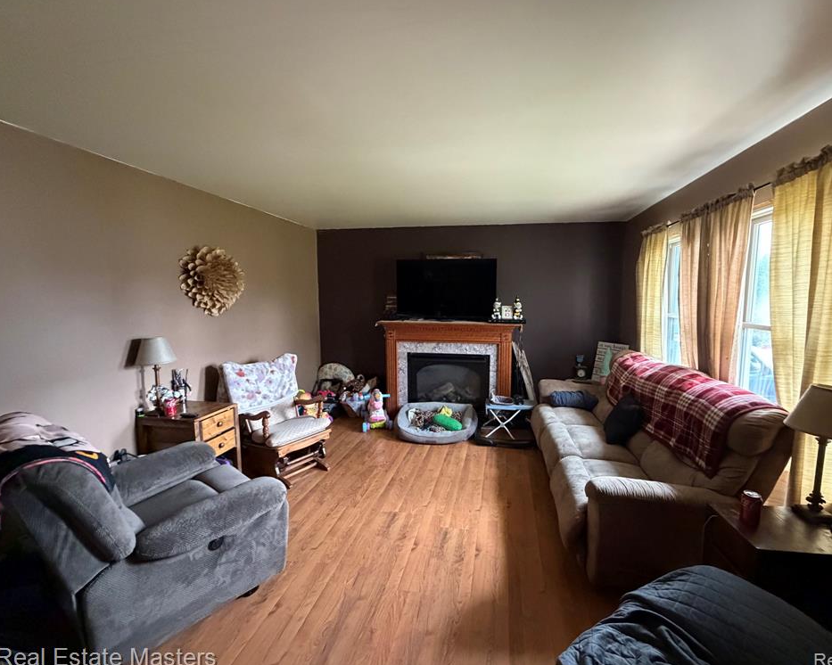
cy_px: 332
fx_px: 369
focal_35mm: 15
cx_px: 448
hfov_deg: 96.6
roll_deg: +0.4
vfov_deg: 84.0
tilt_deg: -5.2
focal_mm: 2.22
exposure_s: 1/60
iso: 1000
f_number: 2.2
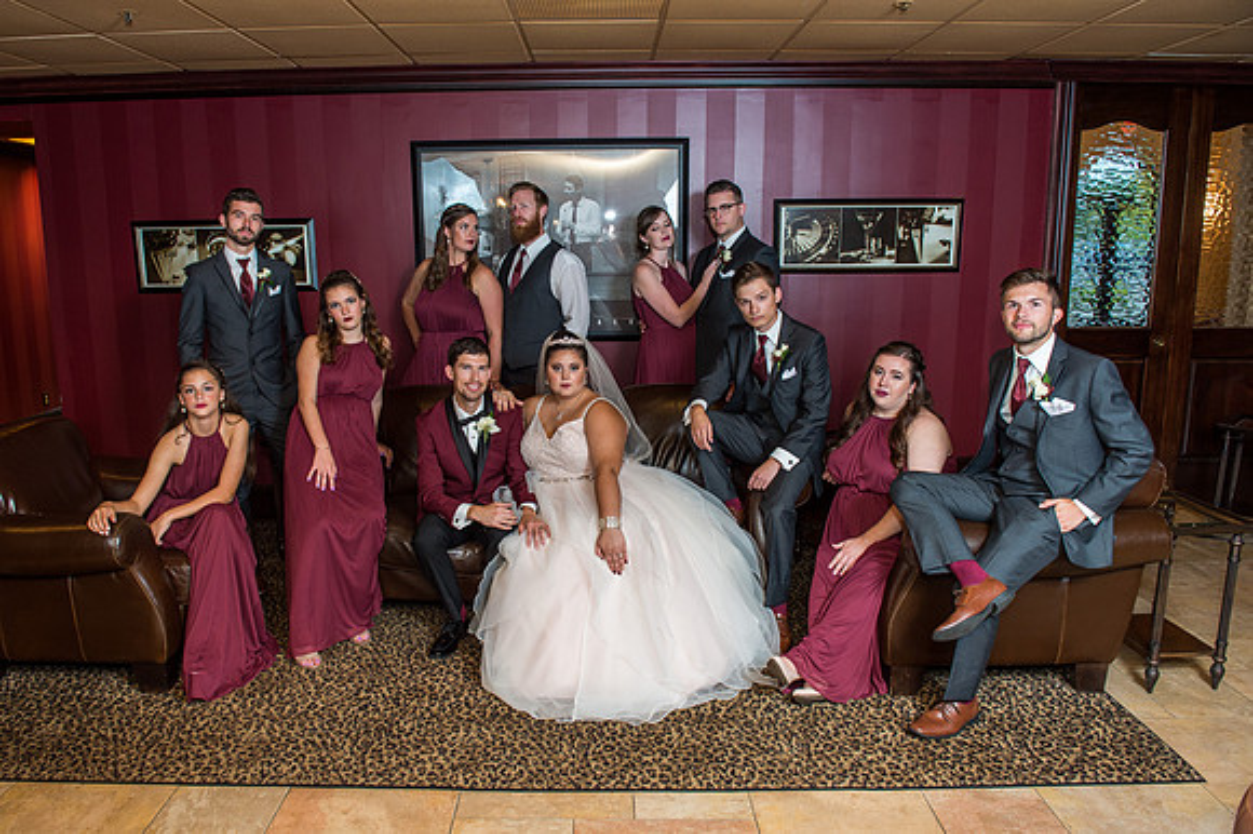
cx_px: 593
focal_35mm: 25
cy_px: 416
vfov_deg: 50.4
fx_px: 887
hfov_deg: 70.4
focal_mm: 24
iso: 400
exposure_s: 1/45
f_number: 4.8
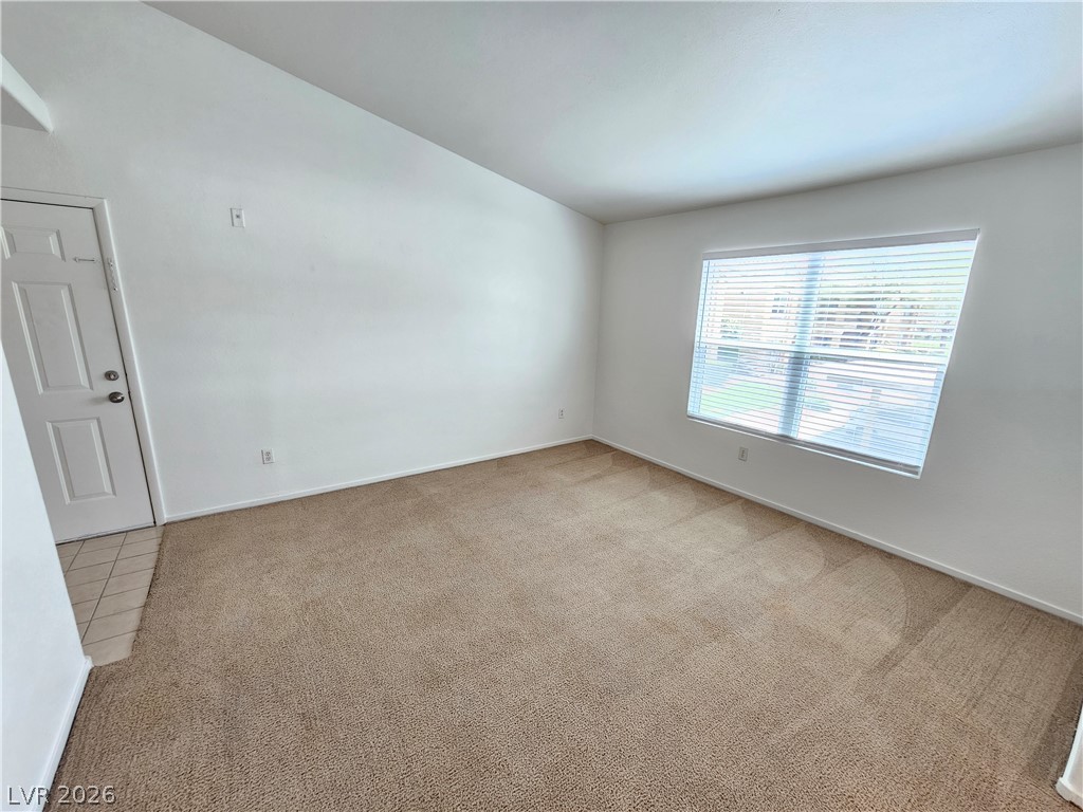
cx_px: 542
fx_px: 407
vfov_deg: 89.9
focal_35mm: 13
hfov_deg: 106.2
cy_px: 406
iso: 125
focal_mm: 2.2
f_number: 2.2
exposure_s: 1/60
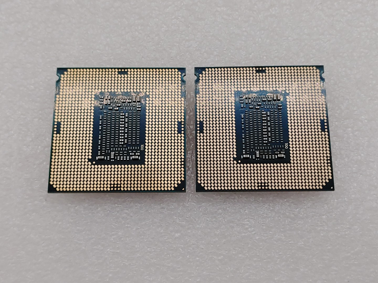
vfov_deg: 27.0
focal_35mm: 54
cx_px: 189
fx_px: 590
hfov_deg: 35.5
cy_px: 142
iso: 50
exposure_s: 1/250
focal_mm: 4.36
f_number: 1.8
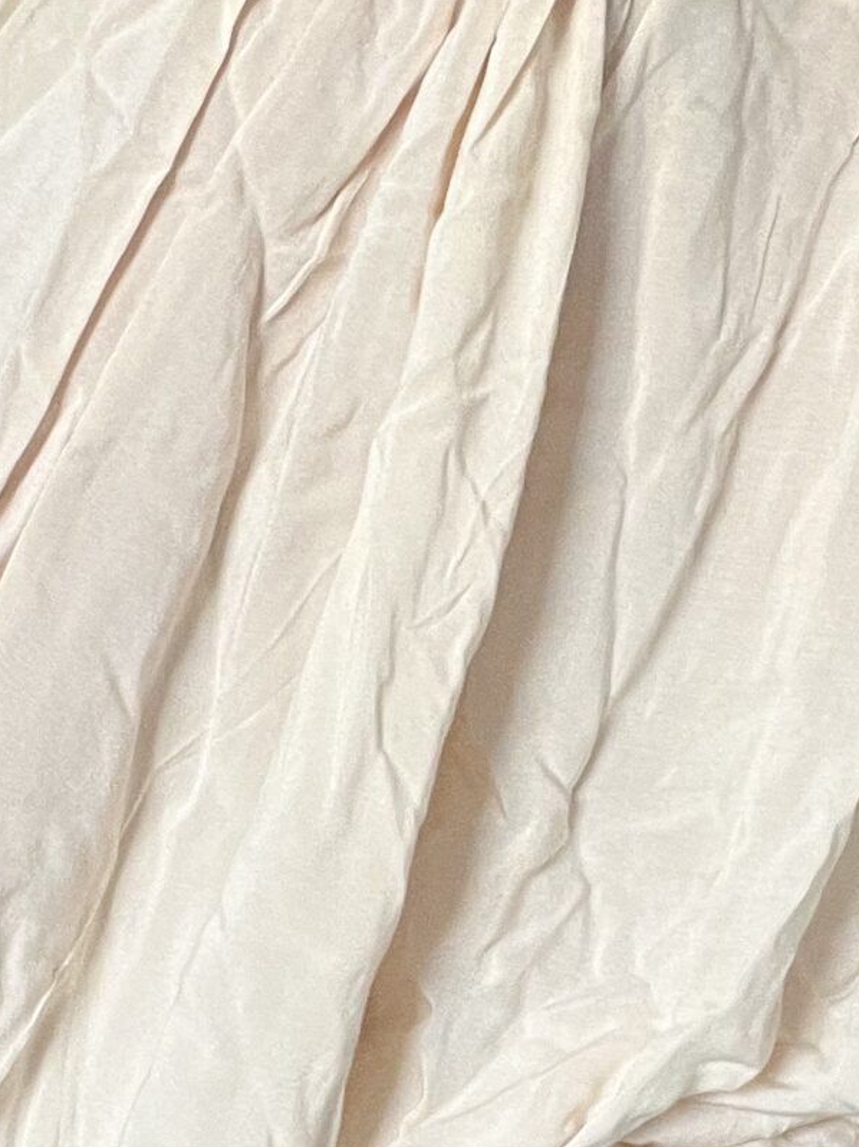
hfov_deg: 19.0
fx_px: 2549
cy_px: 844
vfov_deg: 25.1
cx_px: 600
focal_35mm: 77
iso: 125
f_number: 2.2
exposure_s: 1/60
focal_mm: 2.71
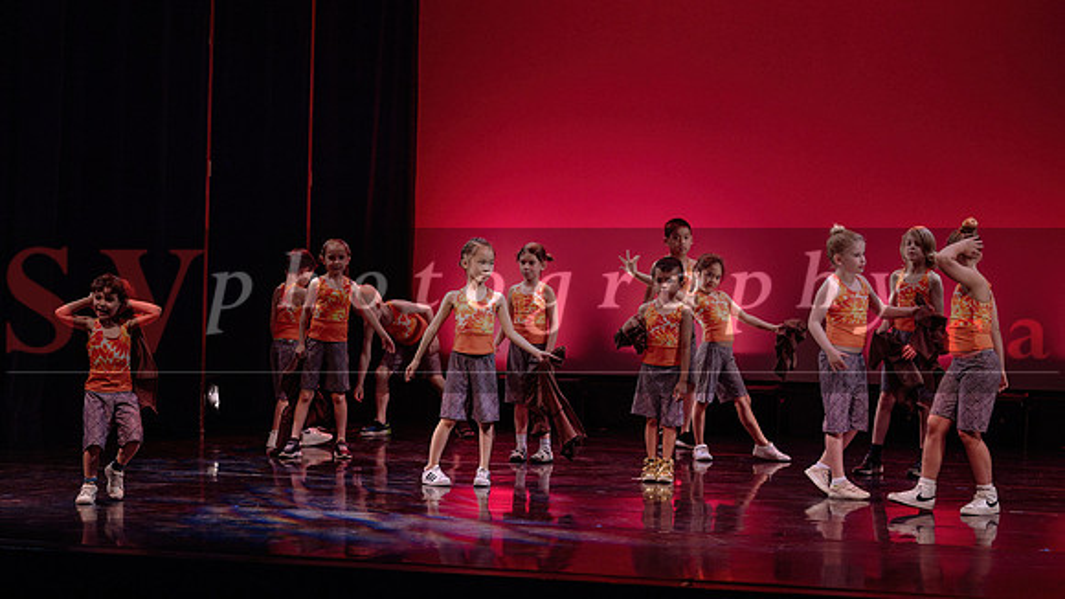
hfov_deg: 21.8
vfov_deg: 12.3
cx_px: 532
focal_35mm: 98
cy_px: 225
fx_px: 2770
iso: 1600
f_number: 2.8
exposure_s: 1/320
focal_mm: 72
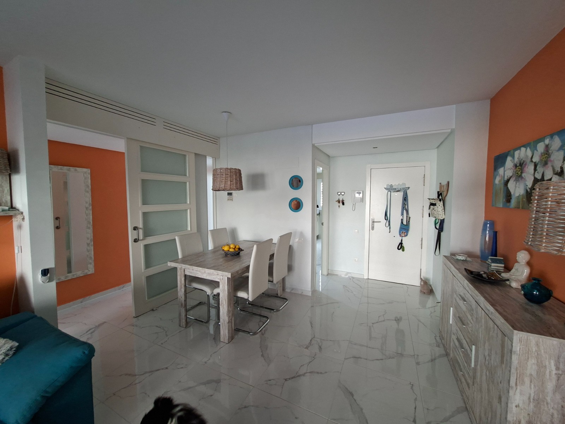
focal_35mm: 13
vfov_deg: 89.9
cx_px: 282
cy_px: 212
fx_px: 212
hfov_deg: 106.2
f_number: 2.2
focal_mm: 1.74
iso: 160
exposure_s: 1/50
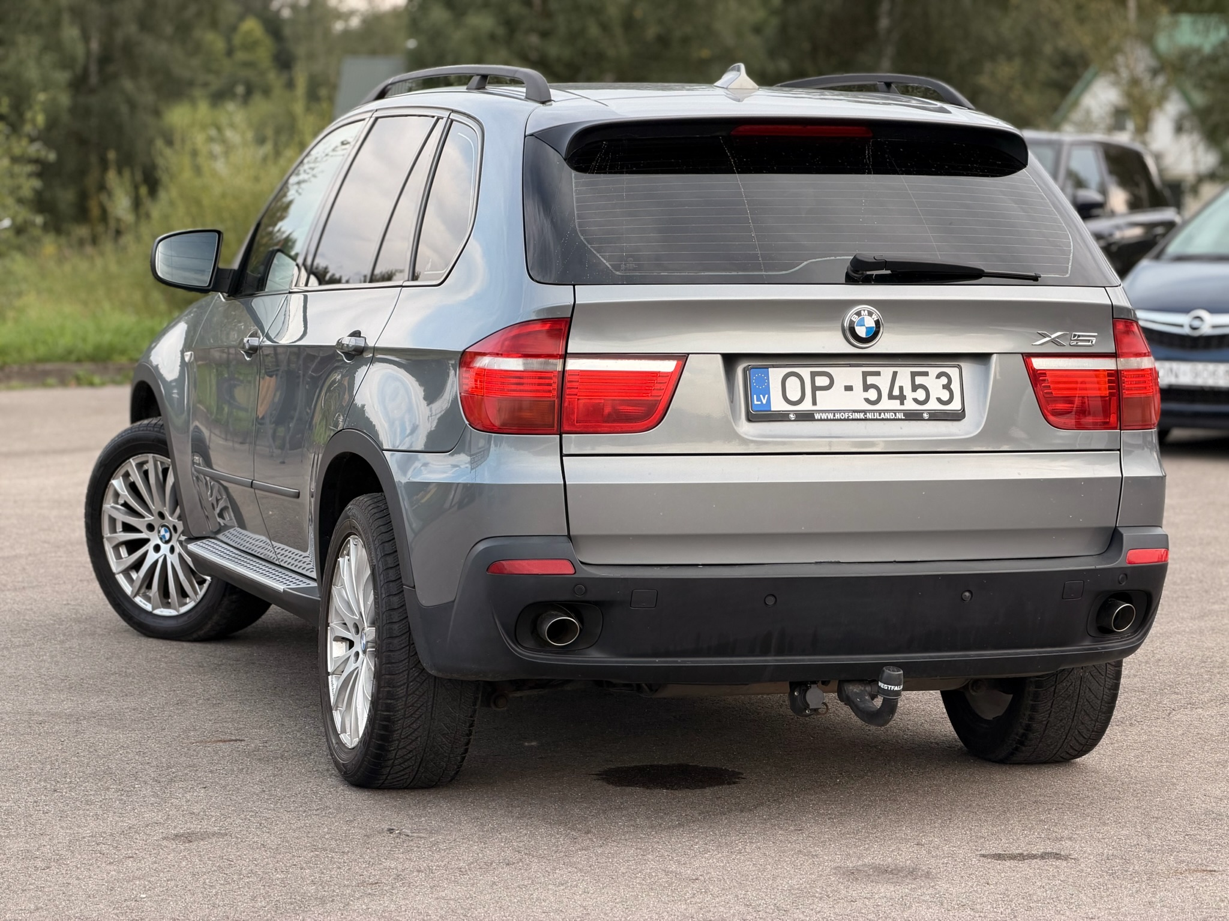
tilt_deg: -5.1
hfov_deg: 19.6
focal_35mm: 100
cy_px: 460
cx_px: 614
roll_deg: -0.7
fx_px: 3550
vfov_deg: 14.8
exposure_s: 1/121
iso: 50
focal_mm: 16.89
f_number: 2.8
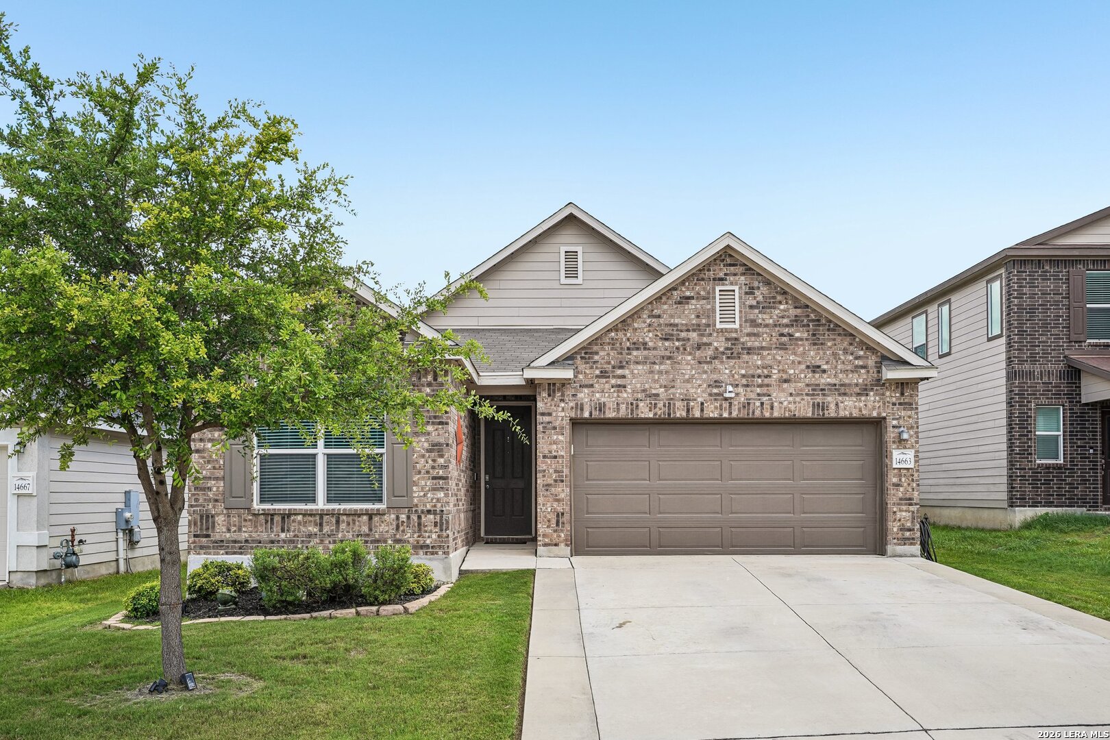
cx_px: 555
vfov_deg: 43.6
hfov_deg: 61.9
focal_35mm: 30
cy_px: 370
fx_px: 925
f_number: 8
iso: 100
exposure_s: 1/160
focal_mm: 30
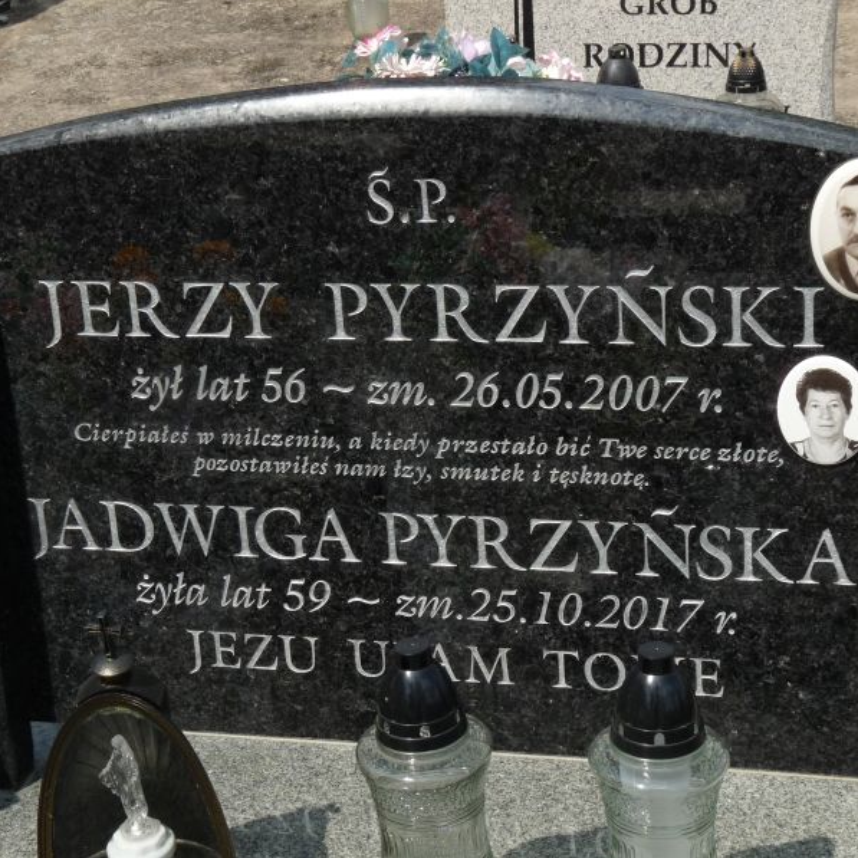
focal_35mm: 77
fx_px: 2159
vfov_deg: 22.5
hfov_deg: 22.5
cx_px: 434
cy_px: 430
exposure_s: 1/400
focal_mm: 11.5
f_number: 6.3
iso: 100
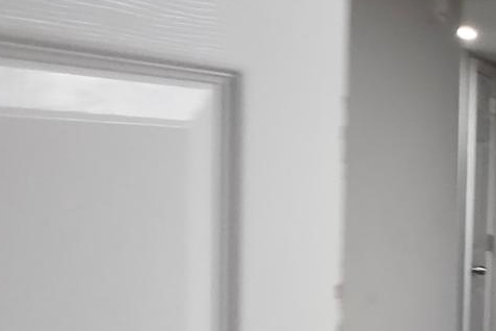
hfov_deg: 23.5
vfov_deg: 23.2
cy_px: 243
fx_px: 799
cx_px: 825
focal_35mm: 58
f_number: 1.9
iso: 200
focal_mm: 2.2
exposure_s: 1/60
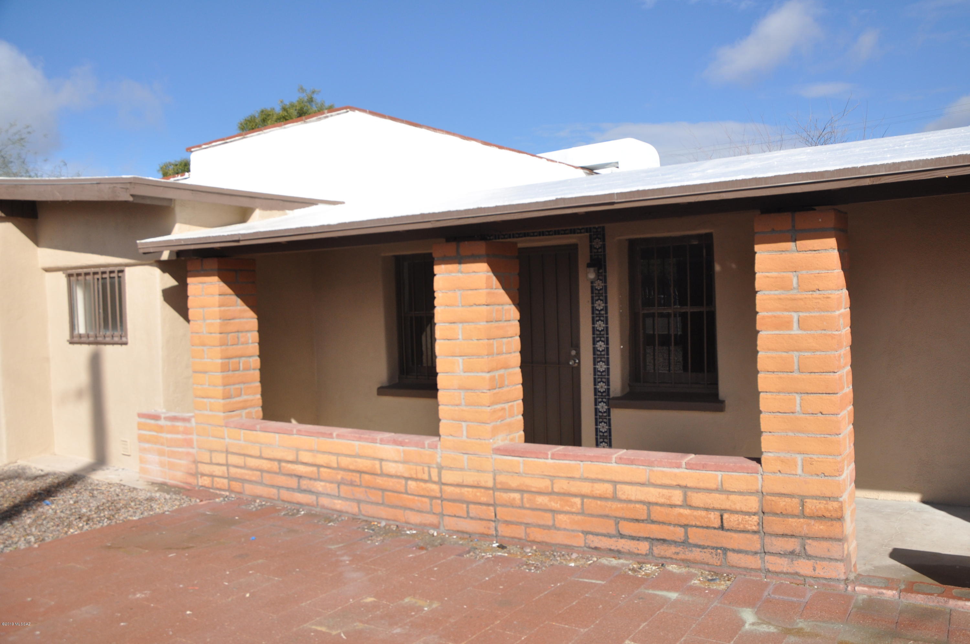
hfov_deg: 67.4
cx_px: 485
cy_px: 322
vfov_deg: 47.8
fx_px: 727
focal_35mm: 27
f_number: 7.1
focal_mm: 18
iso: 400
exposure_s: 1/2000
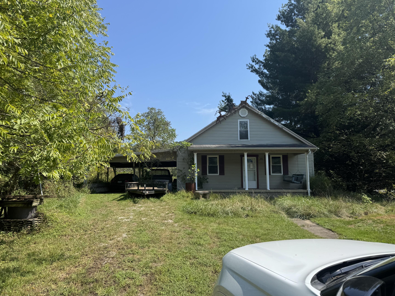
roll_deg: +0.7
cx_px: 195
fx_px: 285
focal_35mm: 25
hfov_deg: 69.4
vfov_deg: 54.9
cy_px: 152
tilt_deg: +4.1
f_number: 1.78
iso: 80
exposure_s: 1/3247
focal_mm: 6.76
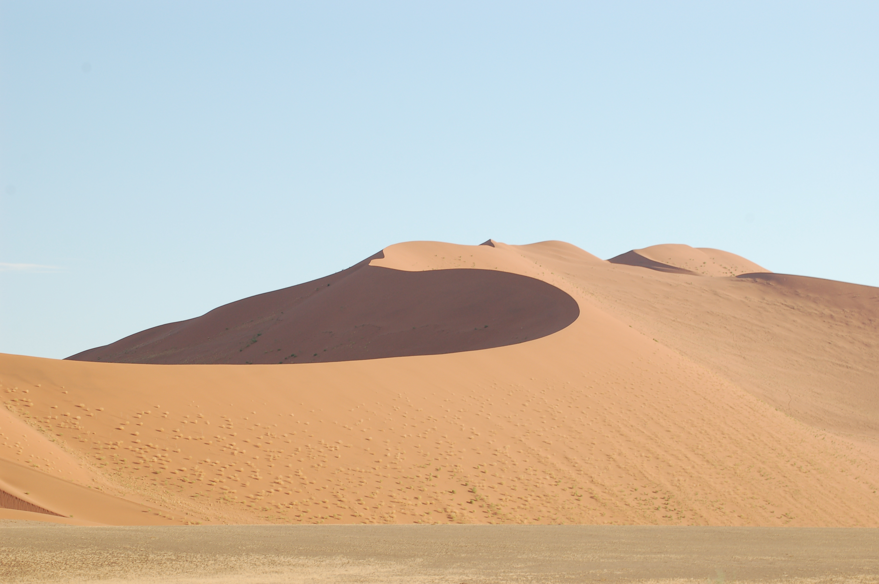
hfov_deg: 19.5
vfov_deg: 13.0
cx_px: 440
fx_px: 2561
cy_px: 292
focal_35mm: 105
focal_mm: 70
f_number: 10
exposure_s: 1/250
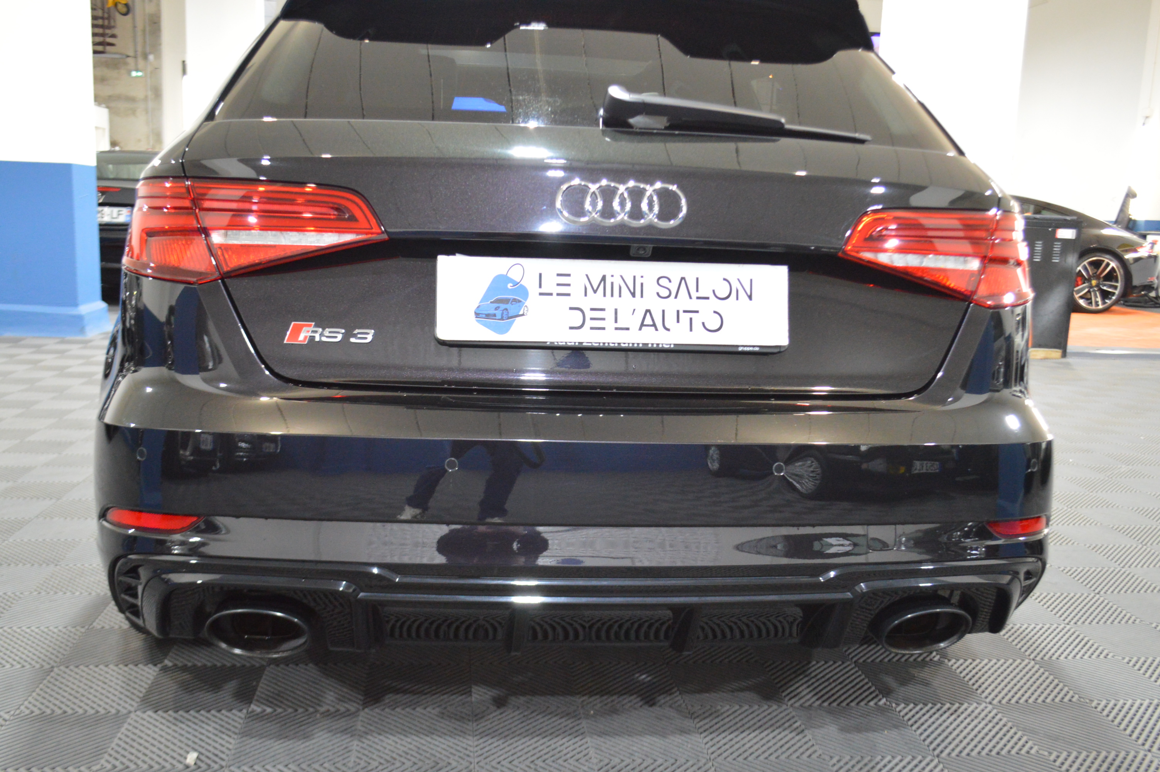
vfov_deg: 39.9
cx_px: 580
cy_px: 386
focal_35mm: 33
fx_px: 1062
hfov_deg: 57.3
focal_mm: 22
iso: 2000
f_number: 3.8
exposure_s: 1/60
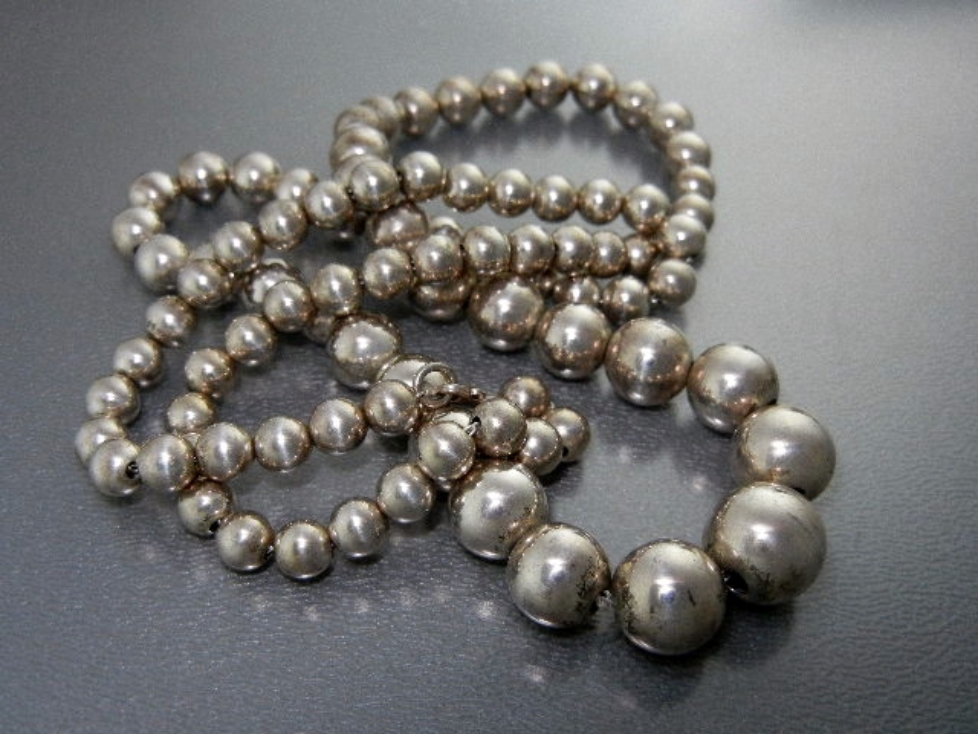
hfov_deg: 47.9
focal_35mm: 39
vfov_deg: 36.8
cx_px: 489
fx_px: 1102
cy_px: 367
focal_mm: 7.1
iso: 563
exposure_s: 1/30
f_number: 7.4
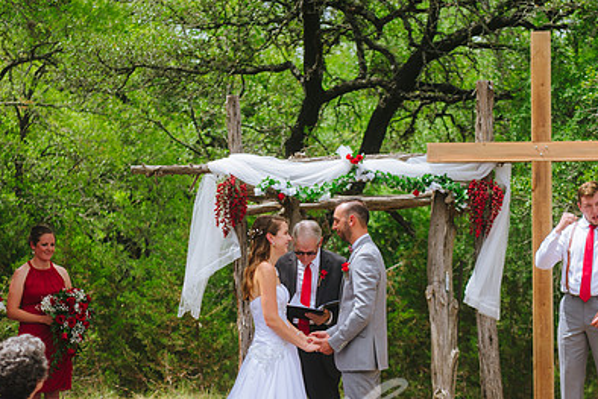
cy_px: 292
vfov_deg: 13.3
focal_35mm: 103
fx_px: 1711
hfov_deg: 19.8
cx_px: 320
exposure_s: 1/1600
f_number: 2.8
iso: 160
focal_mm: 70
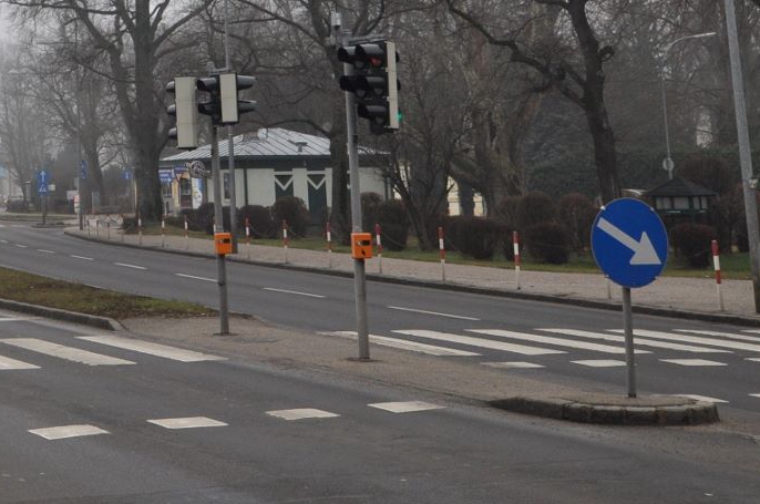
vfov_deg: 15.5
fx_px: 1770
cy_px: -126
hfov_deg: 23.0
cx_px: -42
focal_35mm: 84
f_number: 8
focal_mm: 20
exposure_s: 1/250
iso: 400
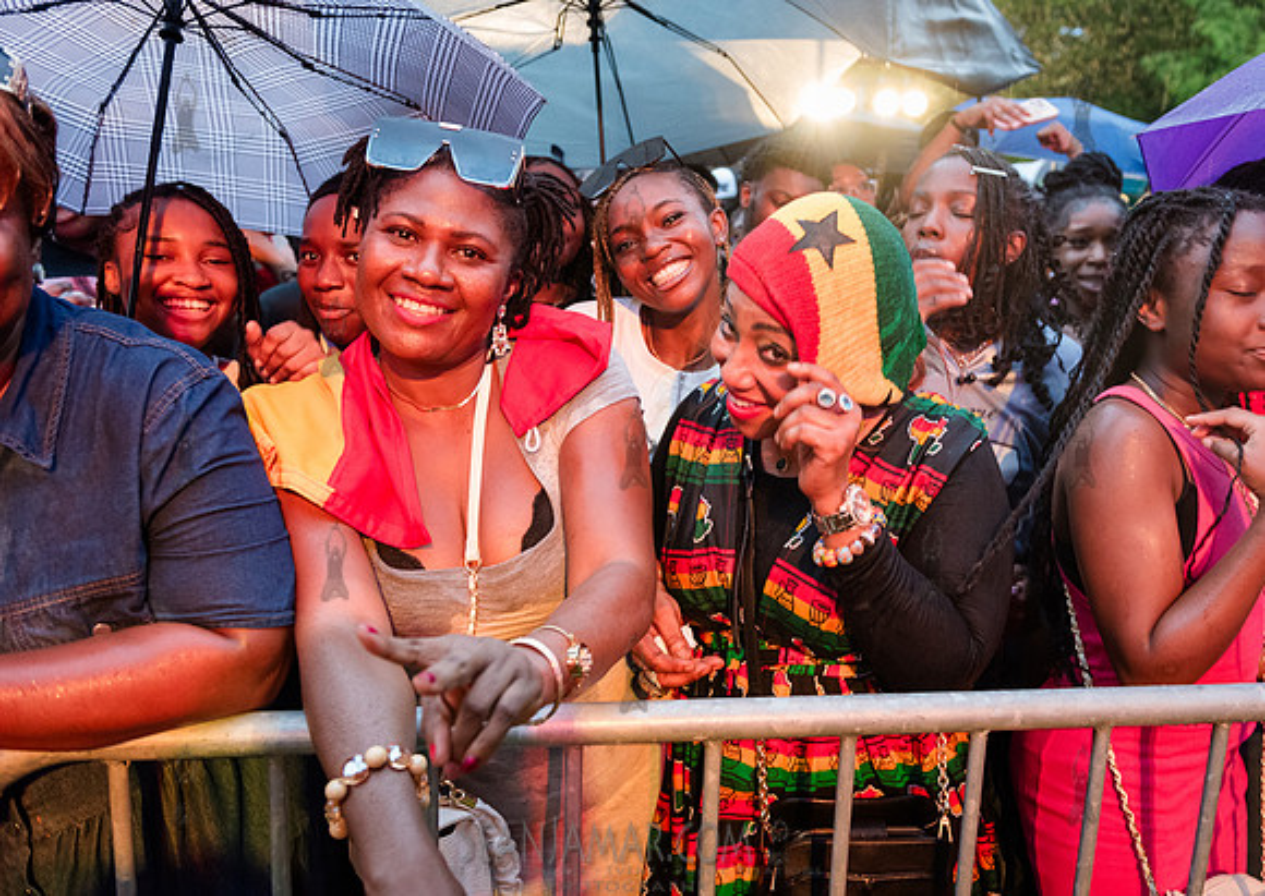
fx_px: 1080
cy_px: 416
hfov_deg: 60.5
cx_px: 719
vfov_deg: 45.1
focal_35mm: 30
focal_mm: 27
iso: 4000
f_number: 3.2
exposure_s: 1/160
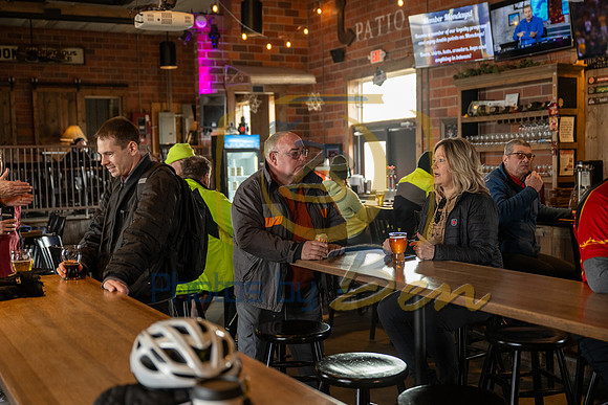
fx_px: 726
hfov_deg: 45.4
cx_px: 304
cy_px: 202
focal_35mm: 43
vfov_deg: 31.2
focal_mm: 43
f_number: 2.8
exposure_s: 1/125
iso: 1000
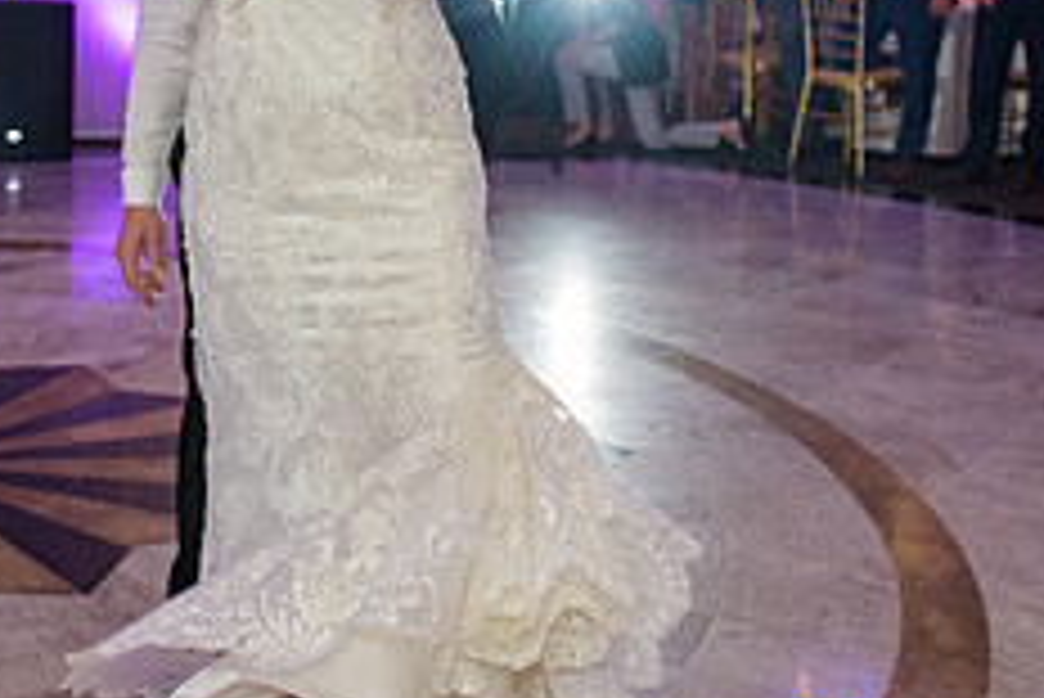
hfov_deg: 32.9
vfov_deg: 22.0
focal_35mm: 60
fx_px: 1741
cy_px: 47
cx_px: 297
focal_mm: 24
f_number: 3.2
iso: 1600
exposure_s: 1/125
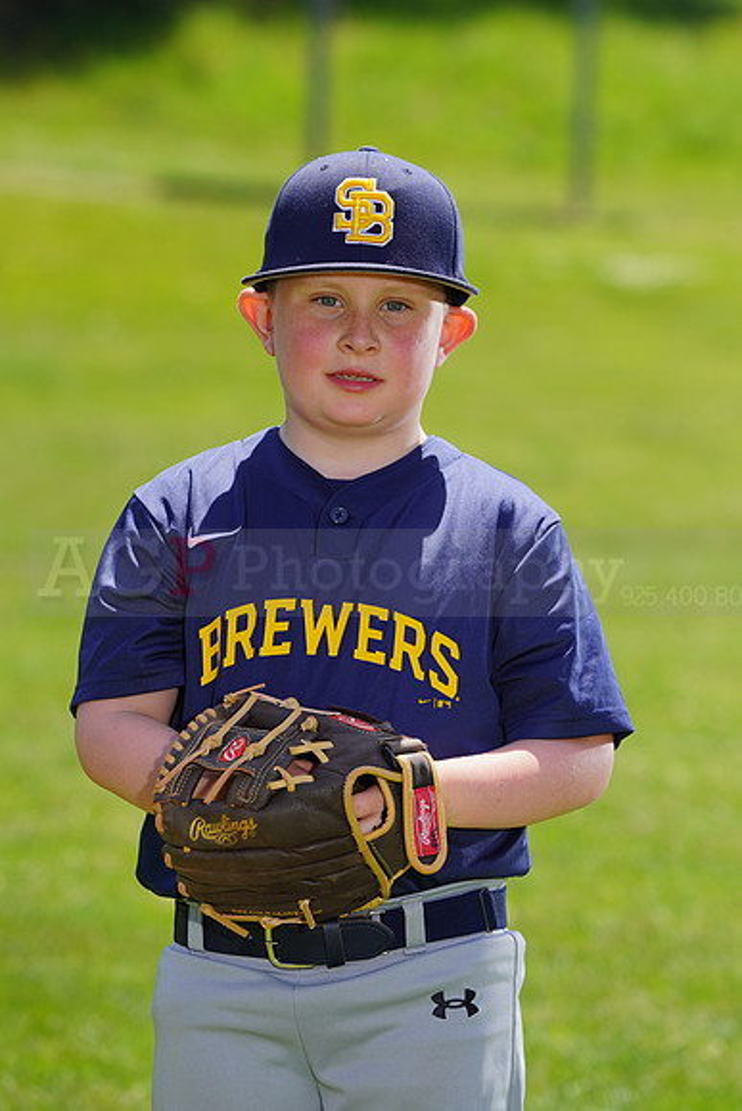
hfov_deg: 5.9
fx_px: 7168
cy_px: 556
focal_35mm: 232
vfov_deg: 8.9
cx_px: 371
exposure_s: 1/250
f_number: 8
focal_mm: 232
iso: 100
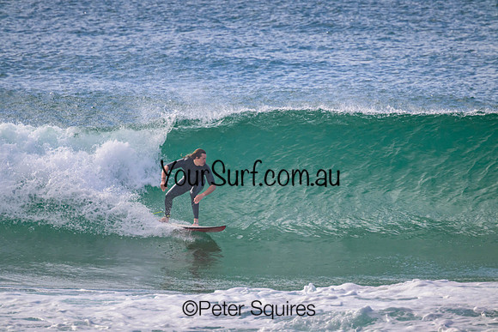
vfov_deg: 1.7
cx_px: 249
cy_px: 166
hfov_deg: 2.6
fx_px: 11069
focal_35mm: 800
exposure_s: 1/2000
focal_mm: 800
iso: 1400
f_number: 11
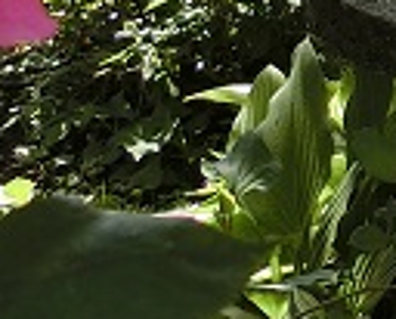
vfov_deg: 9.6
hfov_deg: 11.5
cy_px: -294
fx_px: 1786
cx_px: 783
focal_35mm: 152
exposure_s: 1/200
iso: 80
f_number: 3.5
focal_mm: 4.5
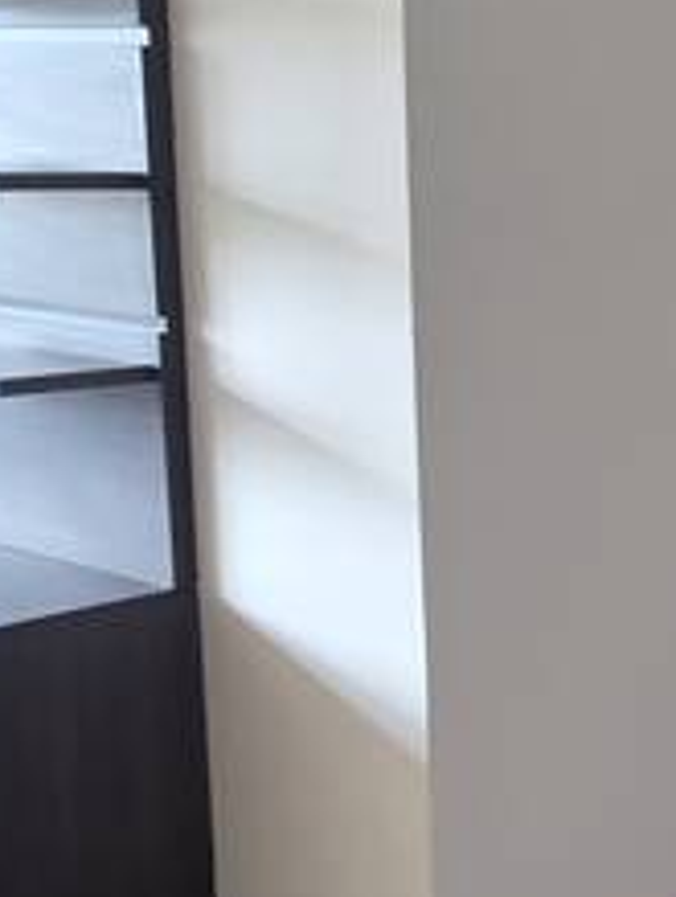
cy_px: 483
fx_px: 1662
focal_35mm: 64
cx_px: 1016
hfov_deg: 19.9
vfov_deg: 30.2
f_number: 1.9
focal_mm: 2.2
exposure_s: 1/60
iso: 200
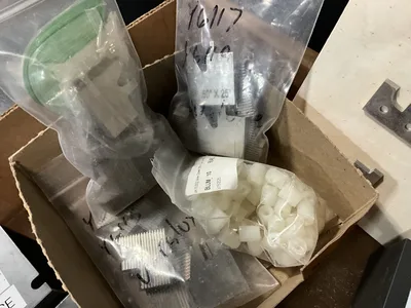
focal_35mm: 29
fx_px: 344
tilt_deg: -64.2
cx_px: 206
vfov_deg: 48.2
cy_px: 154
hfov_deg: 61.7
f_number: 1.8
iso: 320
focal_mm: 3
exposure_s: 1/40
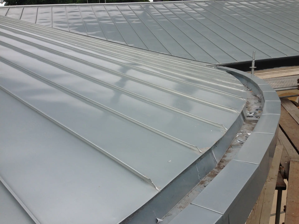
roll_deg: +4.5
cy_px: 112
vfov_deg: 42.9
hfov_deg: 55.4
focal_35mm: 33
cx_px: 150
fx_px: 285
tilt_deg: -13.9
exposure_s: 1/821
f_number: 2.4
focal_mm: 4.12
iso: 50
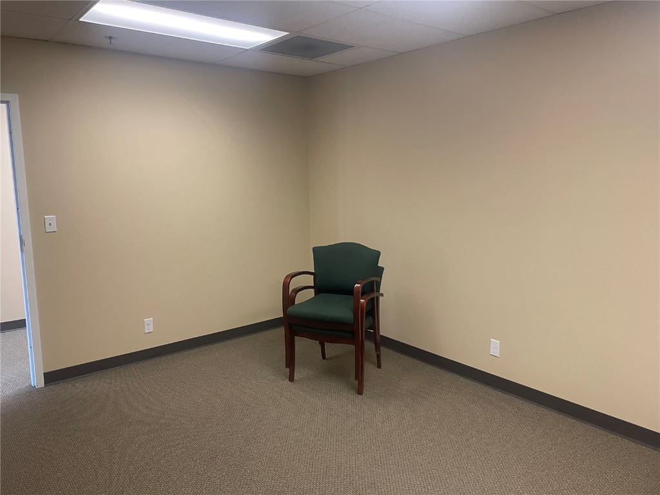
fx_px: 496
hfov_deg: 67.3
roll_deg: +0.6
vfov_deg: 53.1
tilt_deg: -7.7
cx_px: 330
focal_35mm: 26
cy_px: 248
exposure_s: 1/60
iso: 160
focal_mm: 4.2
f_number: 1.6
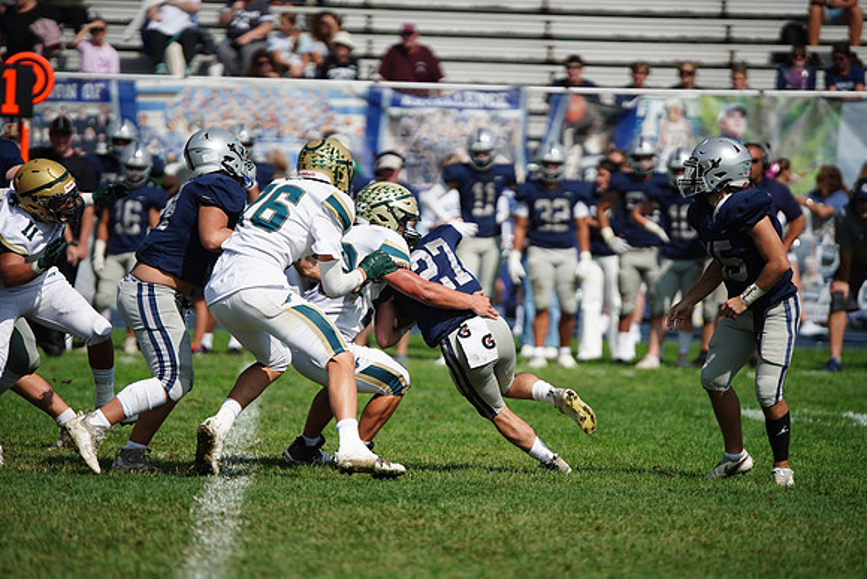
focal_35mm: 300
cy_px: 290
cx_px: 434
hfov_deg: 6.9
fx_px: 7226
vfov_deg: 4.6
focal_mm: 300
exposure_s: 1/8000
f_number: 2.8
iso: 400
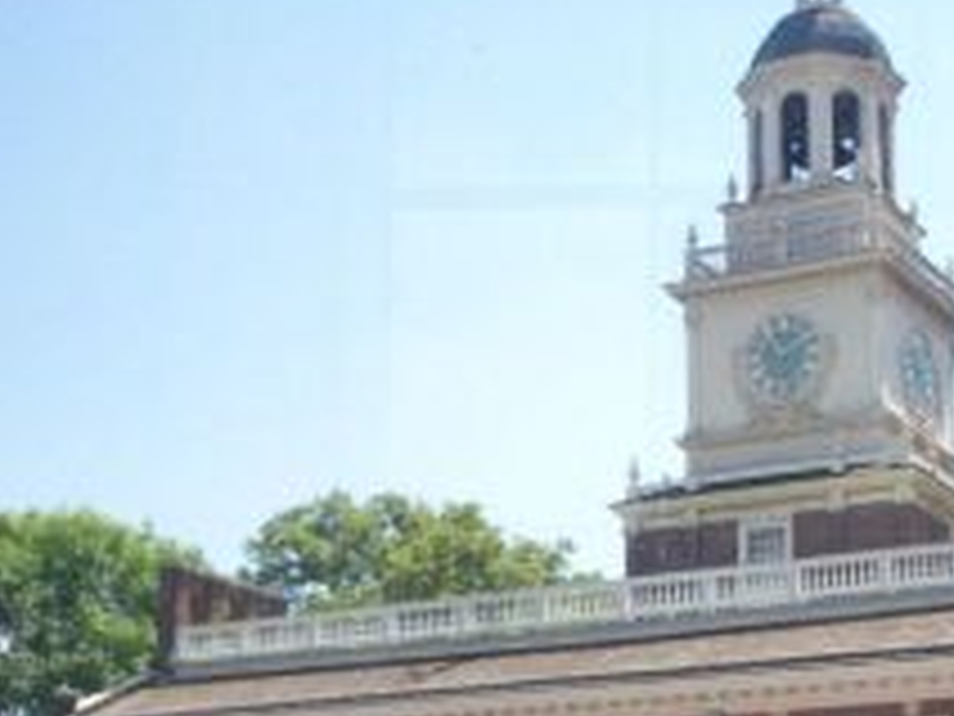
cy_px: 565
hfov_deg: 22.7
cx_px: 760
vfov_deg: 17.2
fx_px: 2343
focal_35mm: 85
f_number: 4.5
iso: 100
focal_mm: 6
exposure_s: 1/450
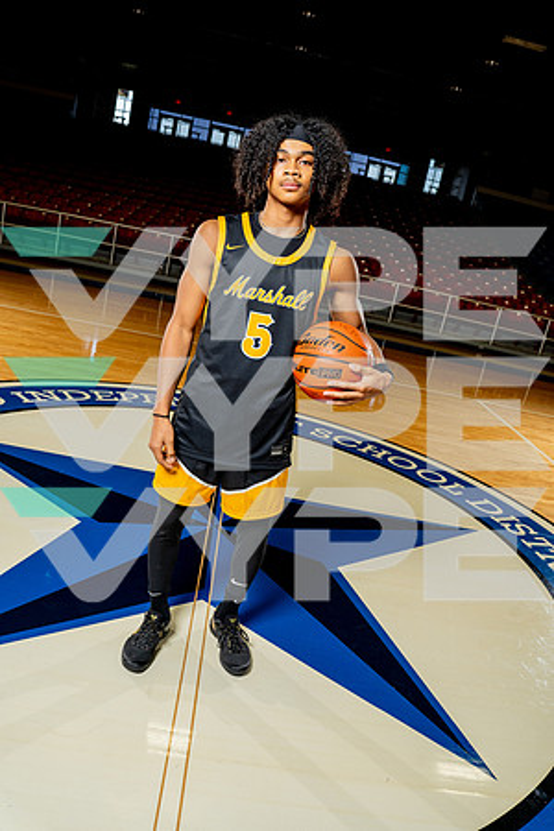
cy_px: 416
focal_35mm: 26
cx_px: 277
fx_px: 600
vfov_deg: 69.4
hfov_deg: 49.6
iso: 640
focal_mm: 26
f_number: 5.6
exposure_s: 1/250
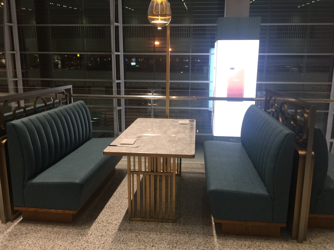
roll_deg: -1.2
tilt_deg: -11.3
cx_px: 167
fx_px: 280
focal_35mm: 29
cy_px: 125
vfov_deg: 48.2
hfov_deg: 61.7
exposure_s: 1/33
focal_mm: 4.15
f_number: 2.2
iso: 50
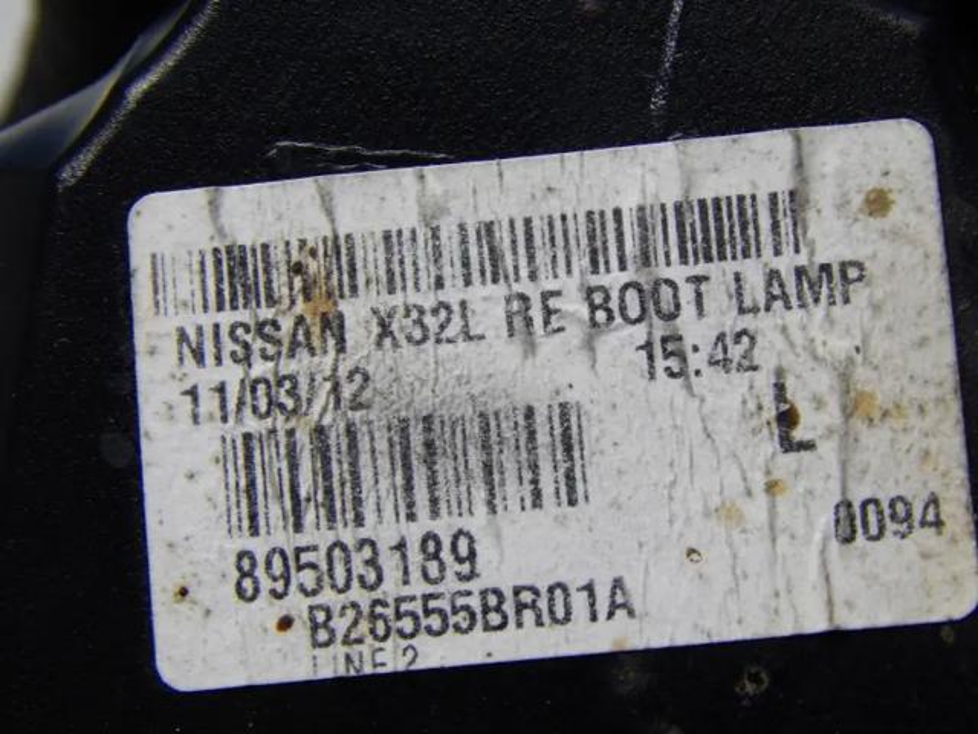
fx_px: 4012
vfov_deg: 10.4
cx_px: 489
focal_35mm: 142
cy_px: 367
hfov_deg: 13.9
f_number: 4.9
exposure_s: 1/30
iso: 180
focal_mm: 25.3
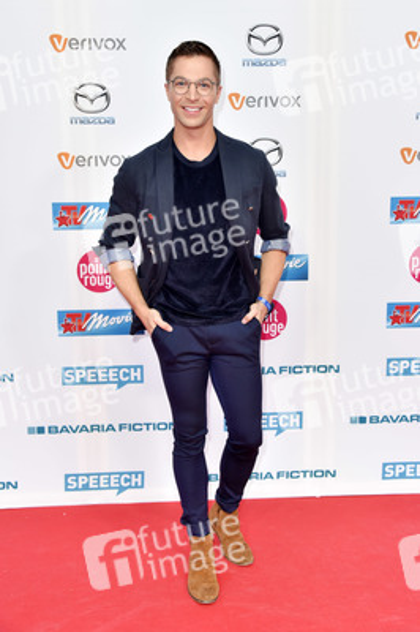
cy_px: 316
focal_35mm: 42
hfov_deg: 31.8
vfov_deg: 46.4
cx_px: 210
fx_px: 736
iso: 800
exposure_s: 1/160
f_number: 5.6
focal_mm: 42
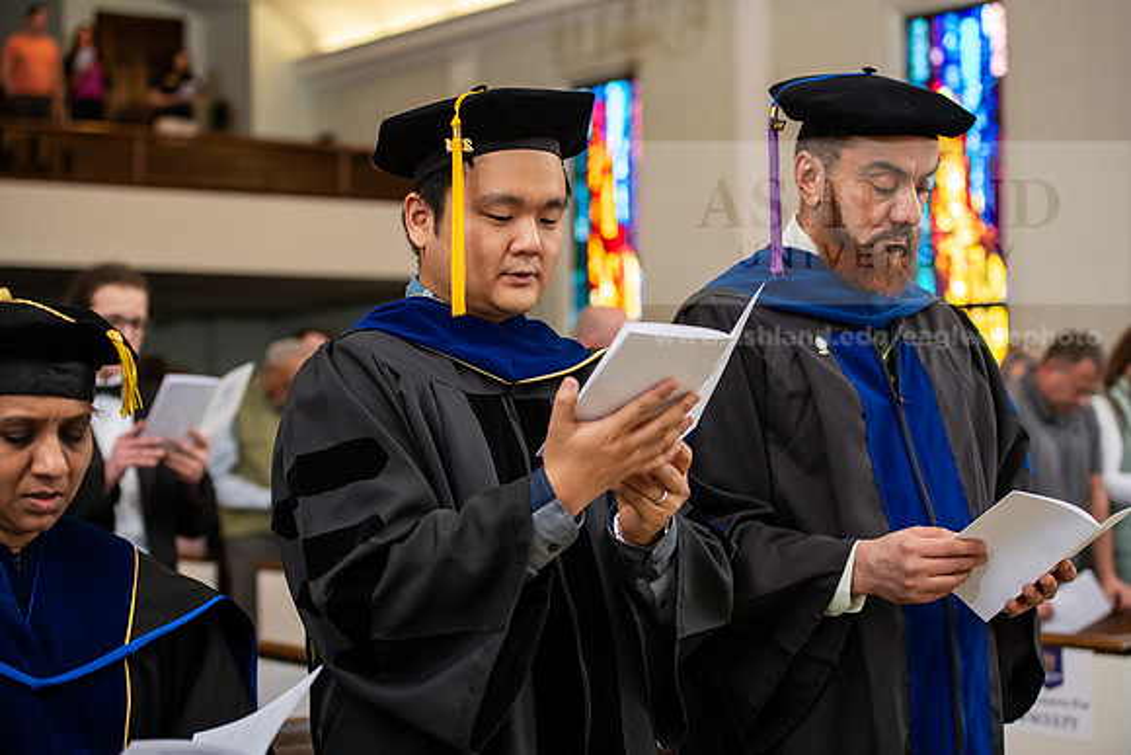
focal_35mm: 70
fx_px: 2200
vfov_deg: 19.5
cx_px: 566
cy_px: 378
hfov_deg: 28.8
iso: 1250
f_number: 3.5
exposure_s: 1/200
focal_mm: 70
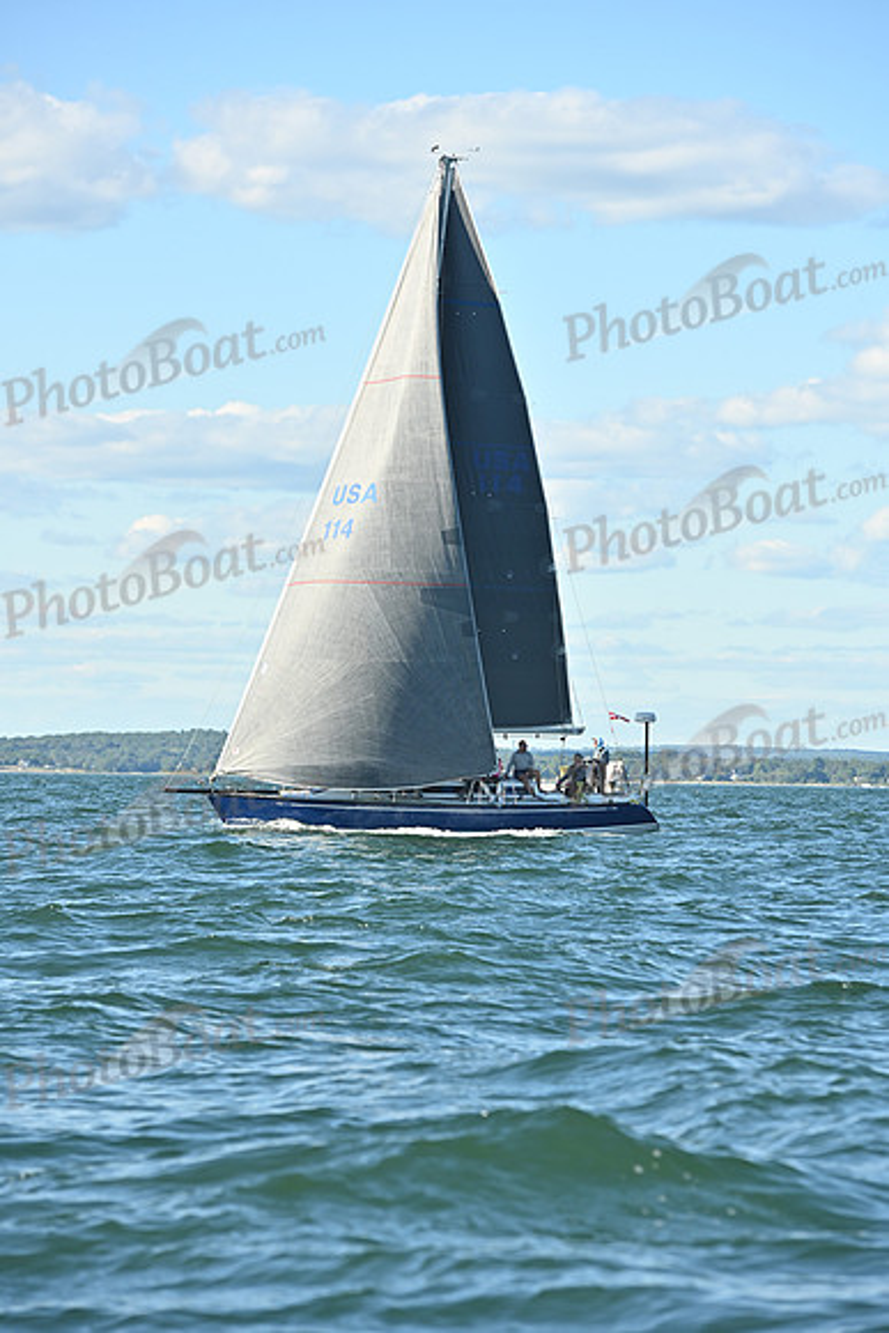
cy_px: 666
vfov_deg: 14.7
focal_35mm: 140
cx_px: 444
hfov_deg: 9.8
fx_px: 5182
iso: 320
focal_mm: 140
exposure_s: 1/1250
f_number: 5.6
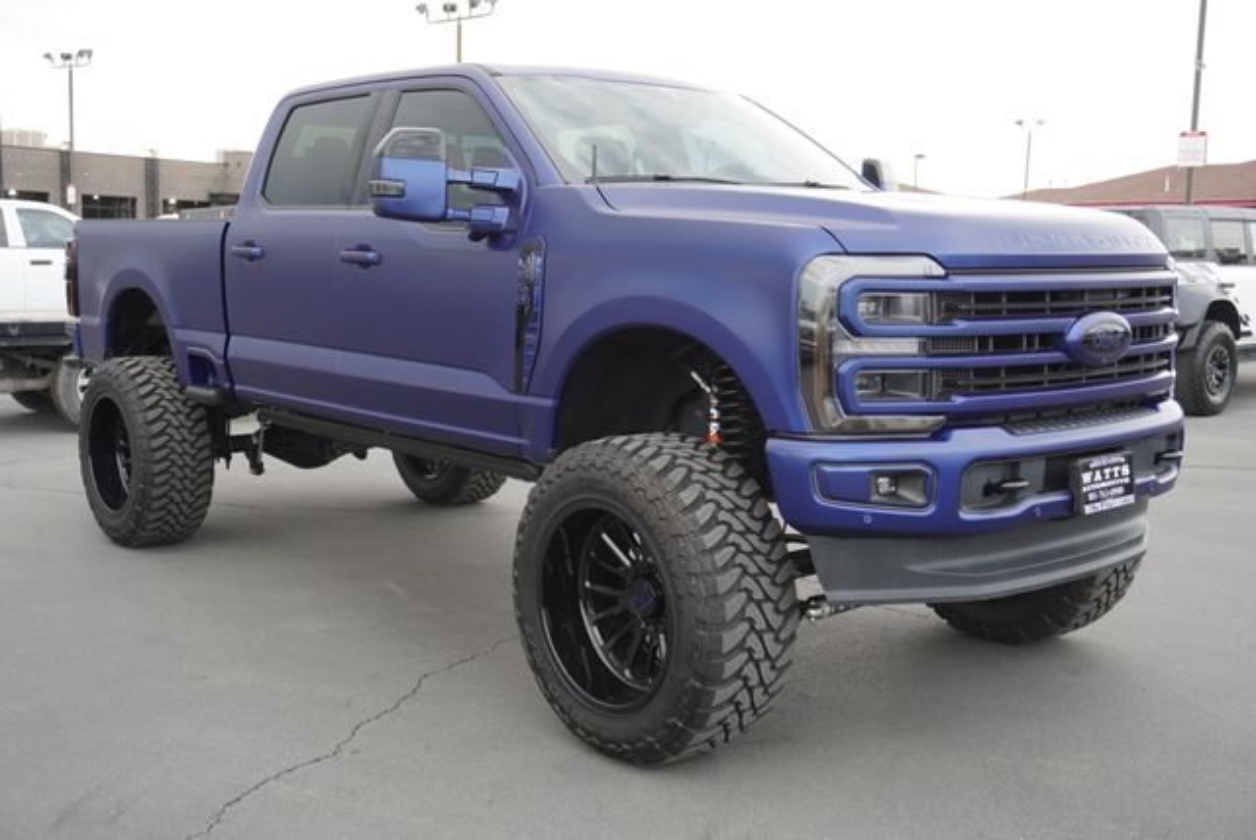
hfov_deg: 49.5
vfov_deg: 34.3
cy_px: 420
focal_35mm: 39
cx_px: 628
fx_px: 1362
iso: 100
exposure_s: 1/60
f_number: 4.5
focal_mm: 26
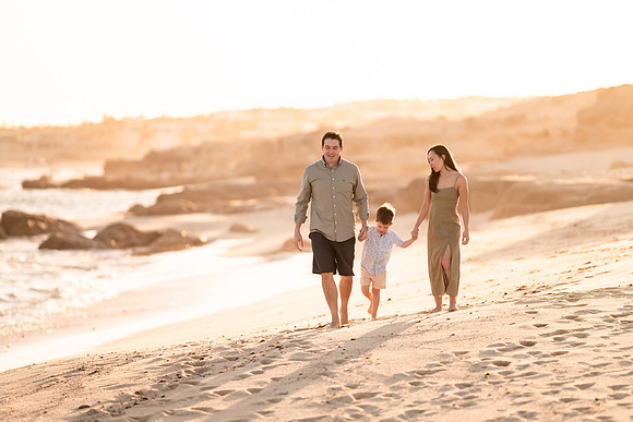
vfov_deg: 10.2
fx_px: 2374
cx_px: 316
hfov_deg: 15.2
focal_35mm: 135
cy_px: 211
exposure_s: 1/3200
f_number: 1.8
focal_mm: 135
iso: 100
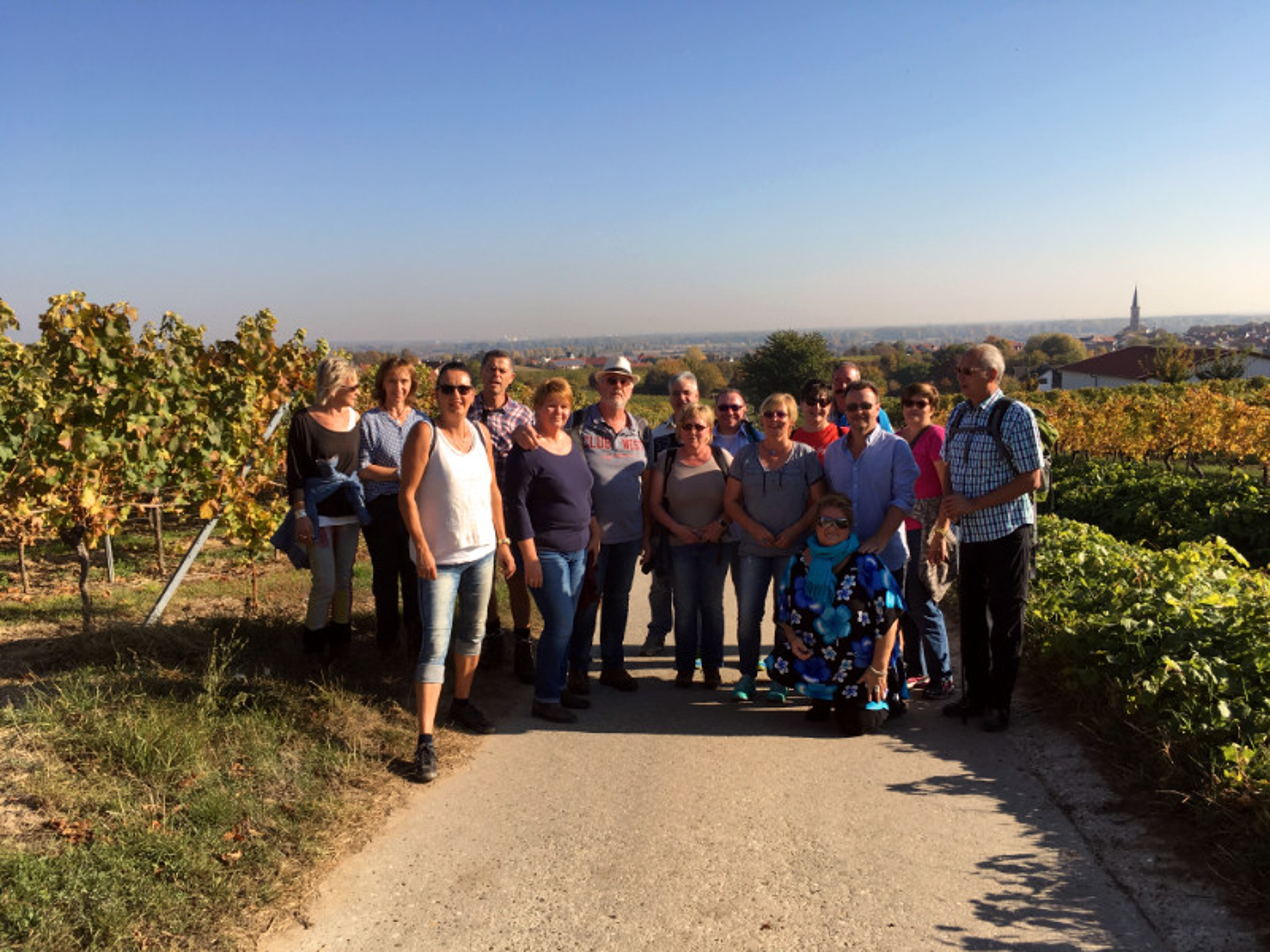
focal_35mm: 29
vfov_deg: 48.2
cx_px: 635
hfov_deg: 61.7
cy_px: 476
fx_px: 1064
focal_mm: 4.2
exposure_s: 1/1099
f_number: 2.2
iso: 25
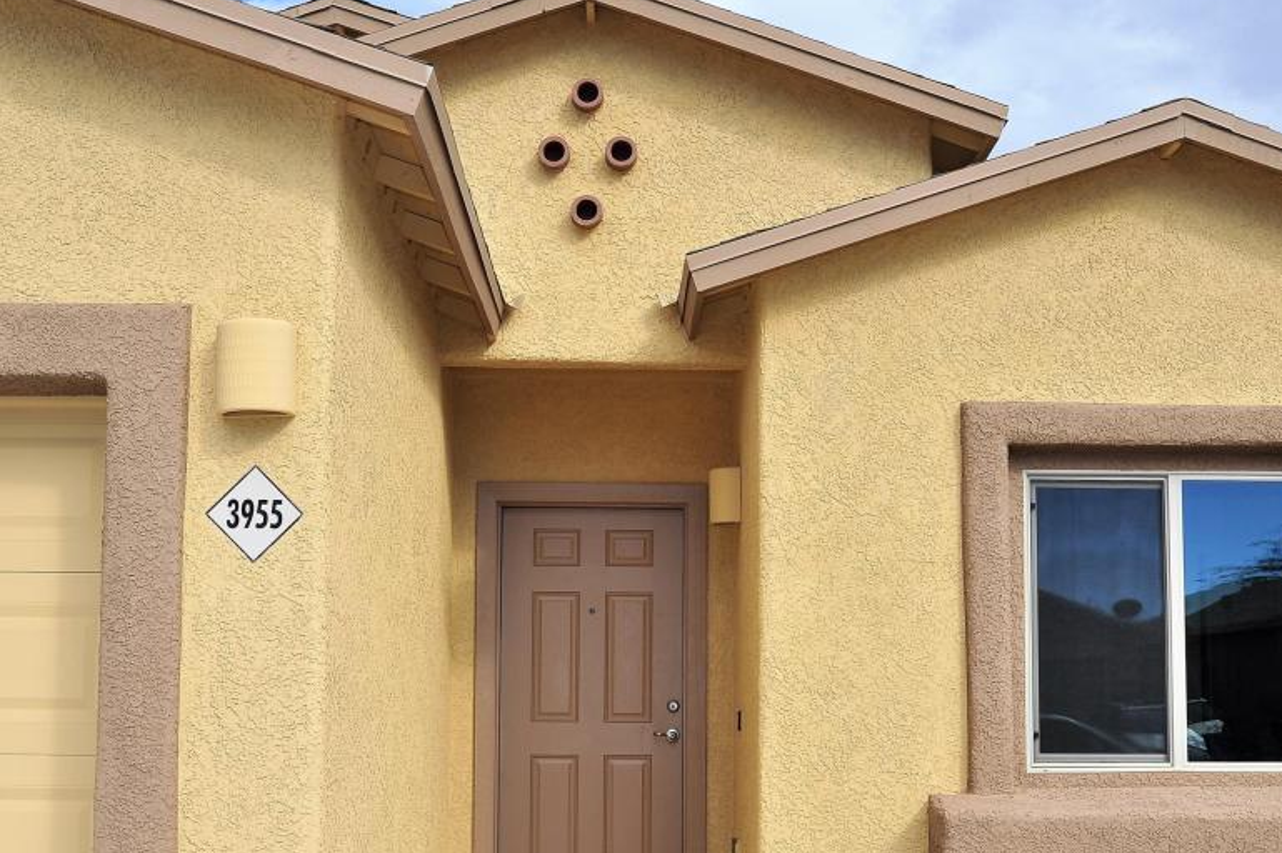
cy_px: 533
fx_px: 1602
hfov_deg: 43.6
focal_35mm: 45
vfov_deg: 29.7
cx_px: 642
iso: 320
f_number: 14
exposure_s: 1/320
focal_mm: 30
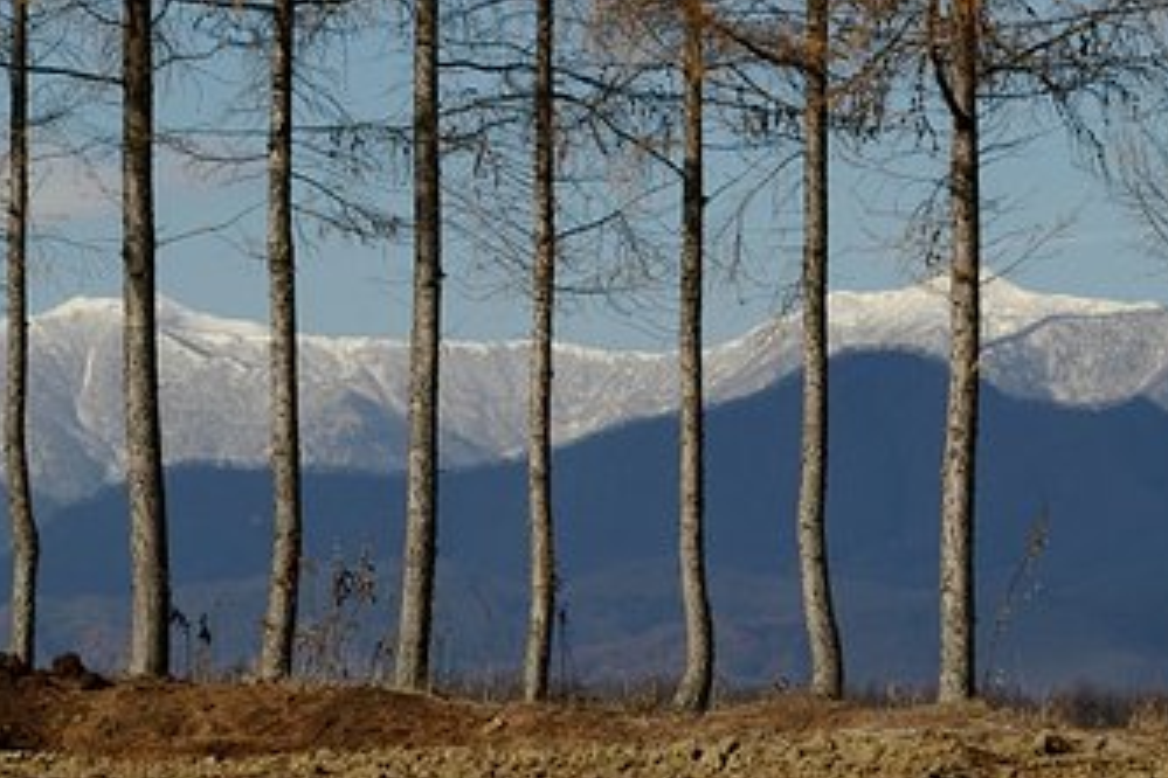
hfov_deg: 7.4
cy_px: 203
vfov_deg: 5.0
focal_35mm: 277
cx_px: 772
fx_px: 8986
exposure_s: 1/640
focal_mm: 120
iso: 200
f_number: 8
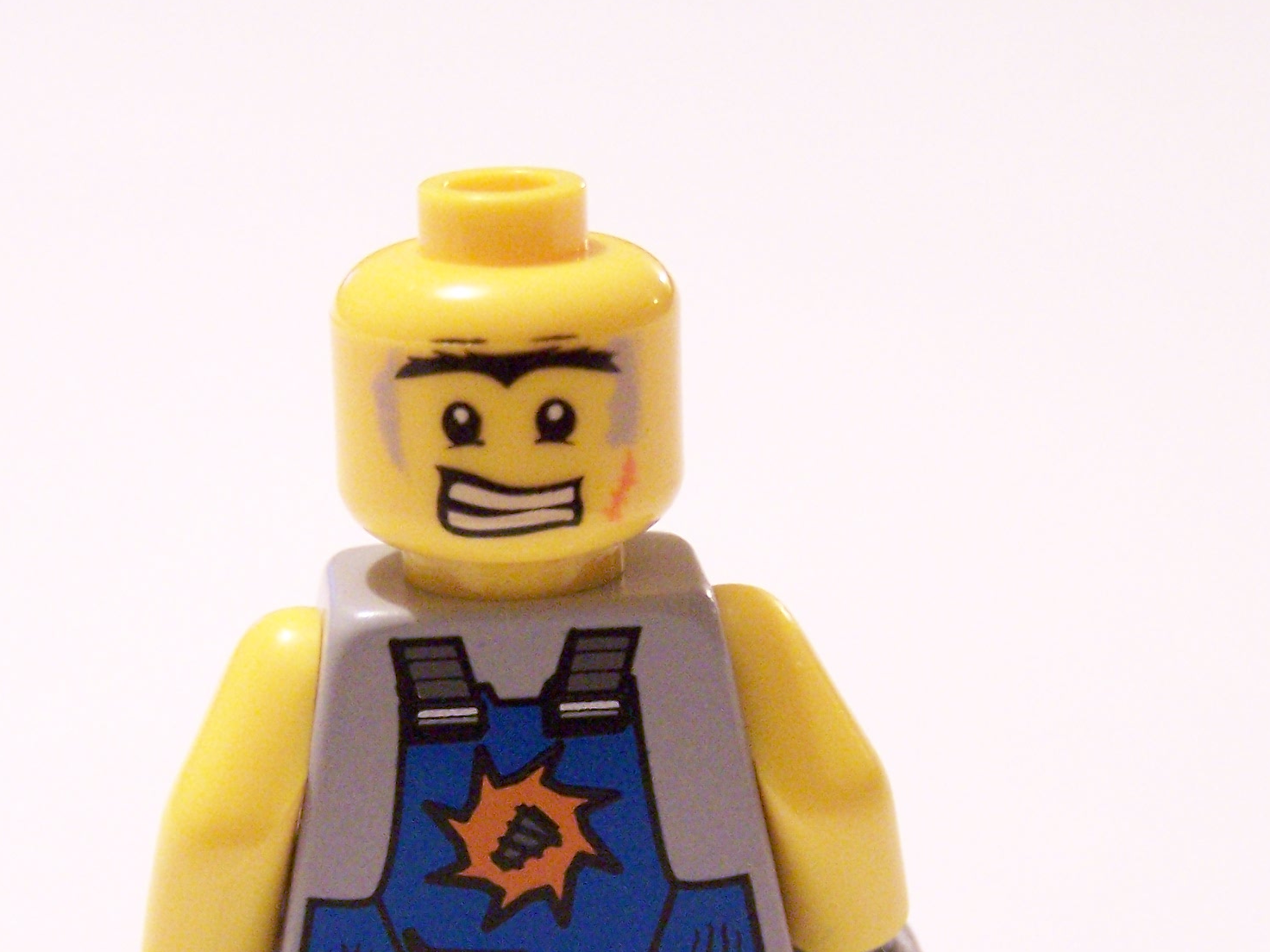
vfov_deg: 13.2
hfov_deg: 17.6
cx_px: 638
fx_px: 4109
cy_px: 754
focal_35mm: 112
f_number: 3.2
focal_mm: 10.7
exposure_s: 1/10
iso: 400
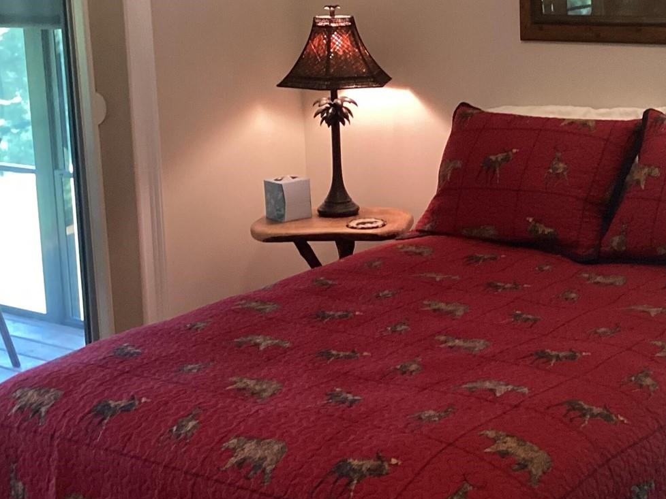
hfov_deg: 29.5
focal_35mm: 65
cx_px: 479
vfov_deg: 22.4
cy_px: 142
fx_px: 1251
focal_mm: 3.3
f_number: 2.4
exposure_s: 1/50
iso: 250
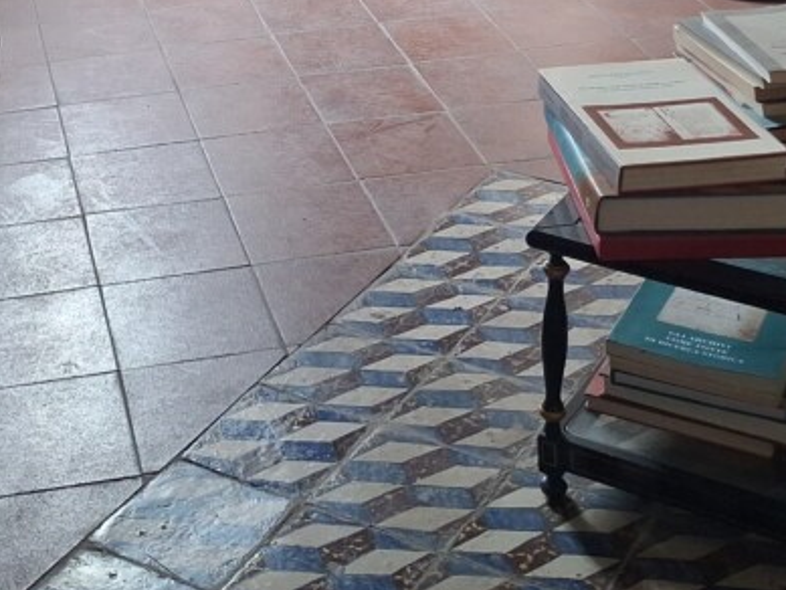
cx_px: 271
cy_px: -230
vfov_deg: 18.8
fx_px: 1613
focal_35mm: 71
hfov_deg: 27.2
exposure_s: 1/120
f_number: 1.8
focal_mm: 5.54
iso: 80
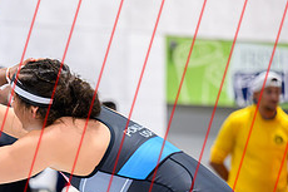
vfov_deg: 4.3
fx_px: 2534
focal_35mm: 317
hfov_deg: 6.5
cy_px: 245
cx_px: -23
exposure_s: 1/800
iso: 3200
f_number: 2.8
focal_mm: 120
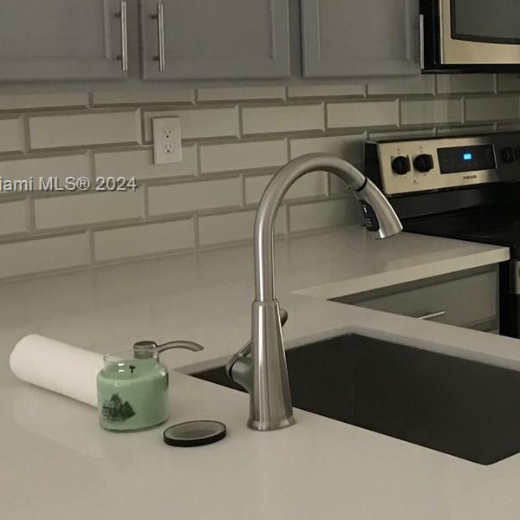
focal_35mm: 66
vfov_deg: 26.0
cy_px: 185
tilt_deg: -6.7
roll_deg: +0.6
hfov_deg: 24.6
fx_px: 1122
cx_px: 553
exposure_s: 1/11
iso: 100
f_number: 1.8
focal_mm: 3.99
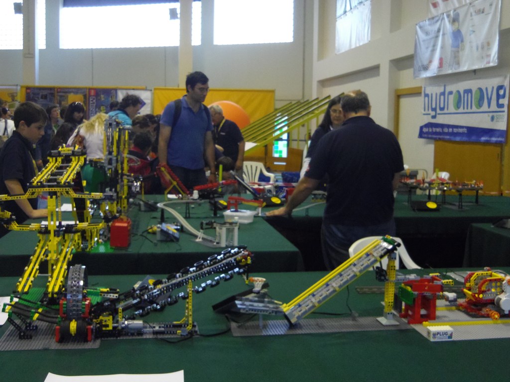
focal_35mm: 45
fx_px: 663
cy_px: 191
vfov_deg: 32.2
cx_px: 255
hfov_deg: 42.1
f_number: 4.6
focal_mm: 8.4
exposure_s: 1/30
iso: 400
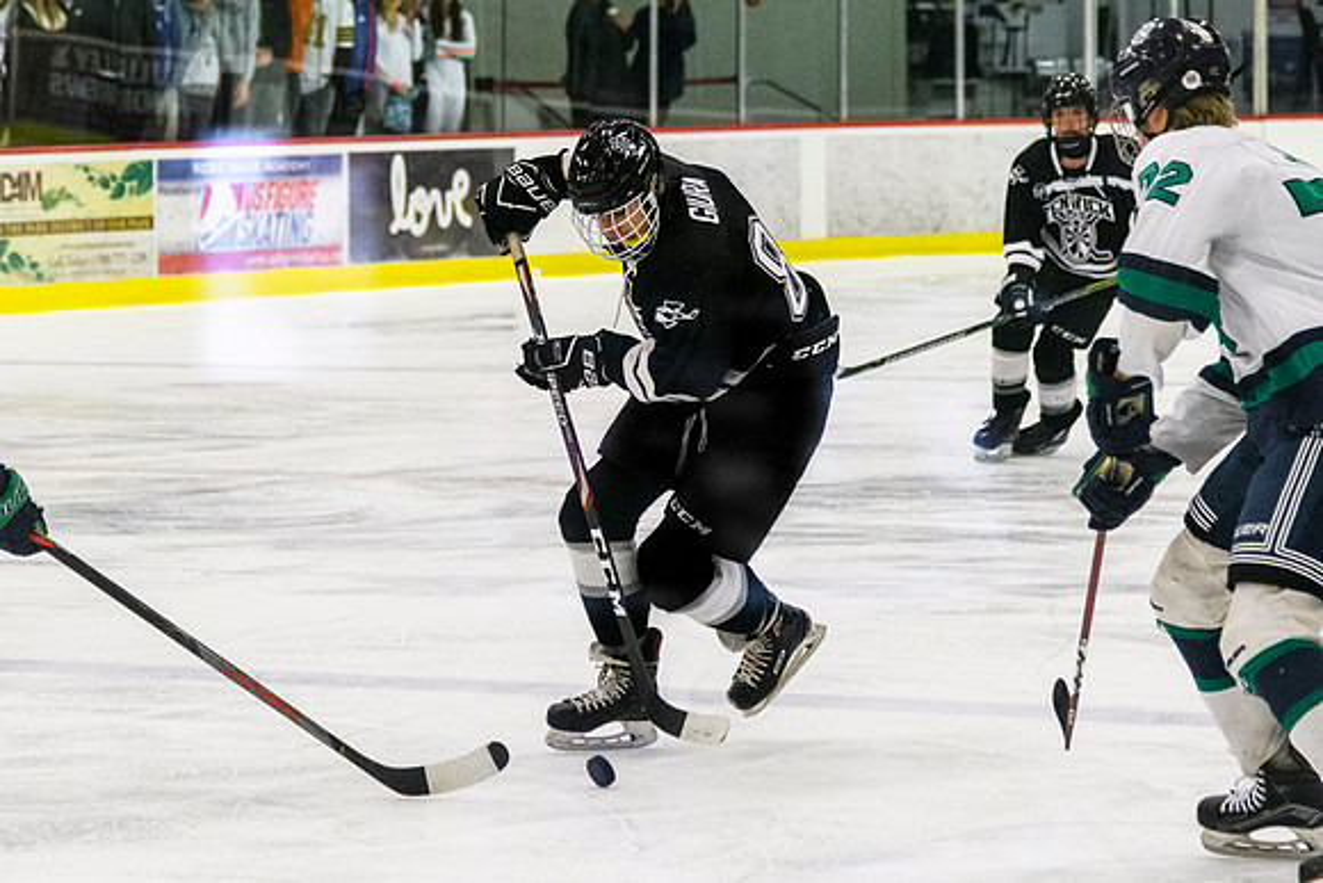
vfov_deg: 7.3
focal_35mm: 188
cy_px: 427
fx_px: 6898
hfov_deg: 11.0
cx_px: 643
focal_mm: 98
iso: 4500
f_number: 4
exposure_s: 1/1250
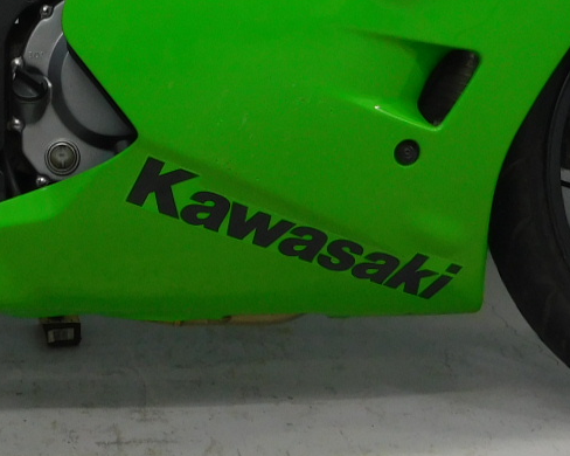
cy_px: -195
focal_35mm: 96
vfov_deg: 15.0
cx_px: 69
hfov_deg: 19.6
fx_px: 1619
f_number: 3.2
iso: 125
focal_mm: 5.3
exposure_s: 1/30
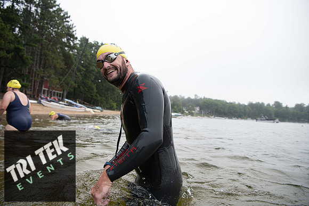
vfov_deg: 48.0
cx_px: 154
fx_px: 232
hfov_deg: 67.4
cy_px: 103
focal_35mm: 27
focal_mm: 27
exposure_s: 1/640
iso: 500
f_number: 4
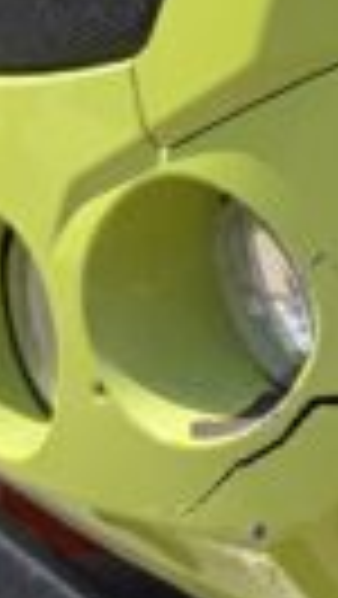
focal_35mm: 244
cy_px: -450
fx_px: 3880
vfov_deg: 8.5
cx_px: 1474
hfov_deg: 4.5
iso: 16
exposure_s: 1/1121
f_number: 1.8
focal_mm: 3
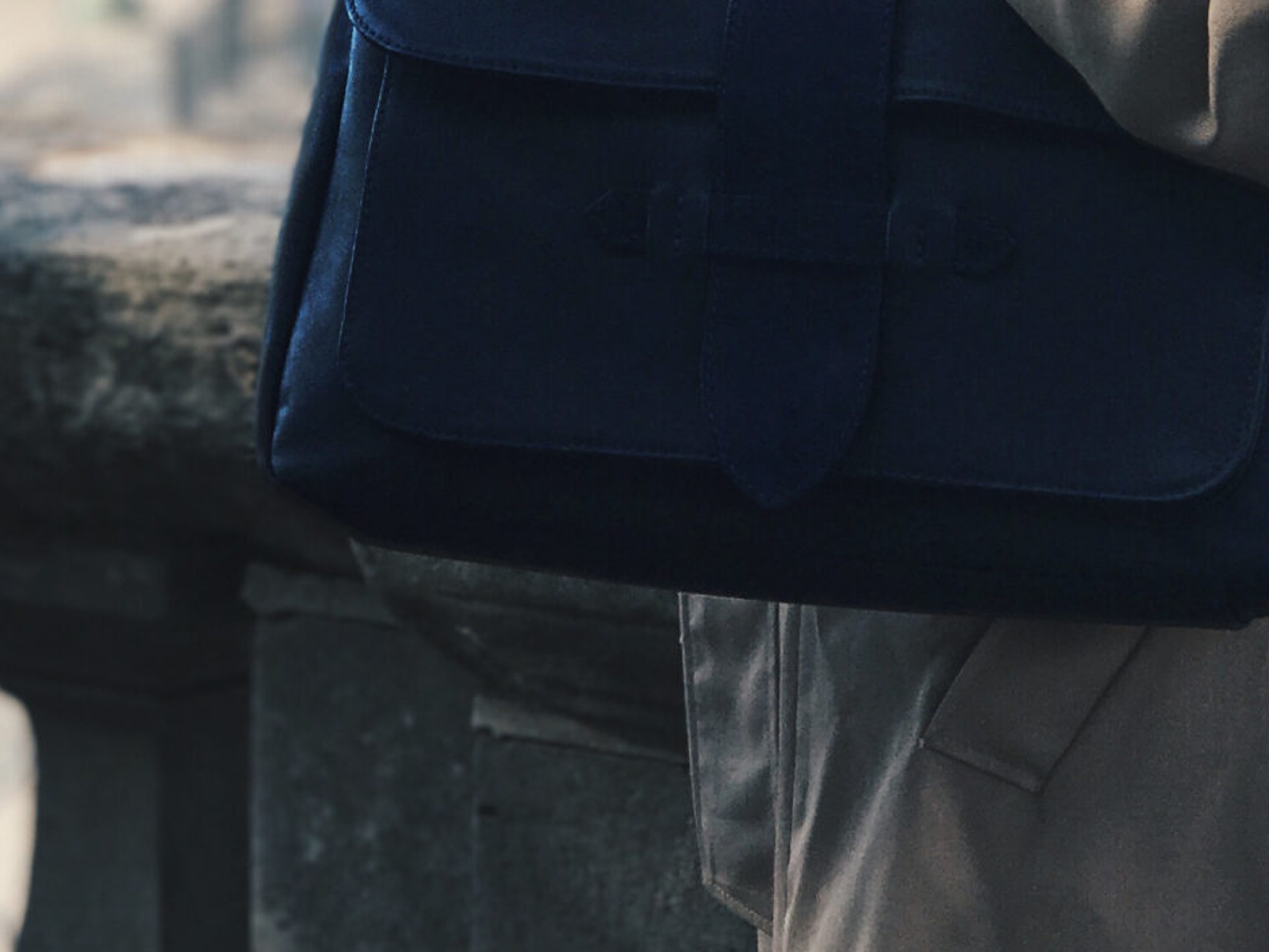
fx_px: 5683
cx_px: 738
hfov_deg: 12.7
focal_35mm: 155
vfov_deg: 9.5
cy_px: -15
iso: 20
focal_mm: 6.6
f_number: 2.8
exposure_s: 1/595
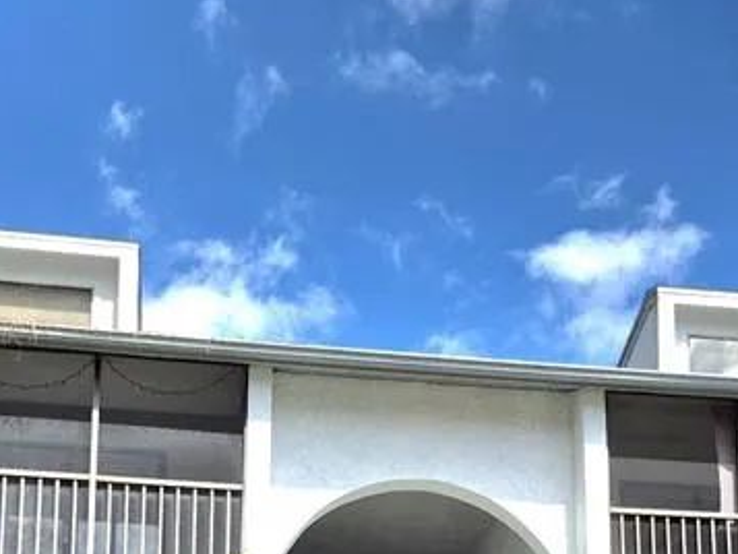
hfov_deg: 29.4
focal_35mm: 66
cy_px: 678
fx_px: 1408
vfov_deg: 20.7
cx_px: 393
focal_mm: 5.4
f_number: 1.8
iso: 25
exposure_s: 1/2500
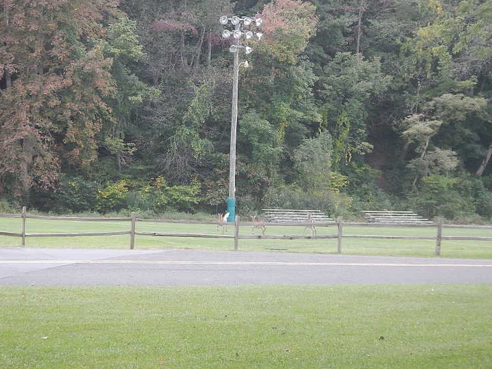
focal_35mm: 119
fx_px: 1692
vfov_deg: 12.5
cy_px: 173
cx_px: 229
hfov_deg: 16.5
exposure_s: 1/125
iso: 400
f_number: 4.6
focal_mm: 19.6
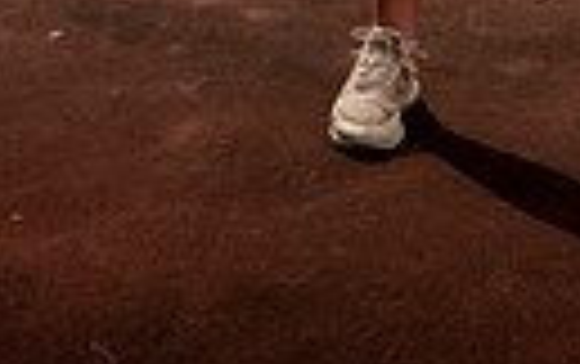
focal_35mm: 124
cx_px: 481
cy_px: -589
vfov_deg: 9.2
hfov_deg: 16.7
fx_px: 1963
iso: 50
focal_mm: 35
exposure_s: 1/250
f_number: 6.3
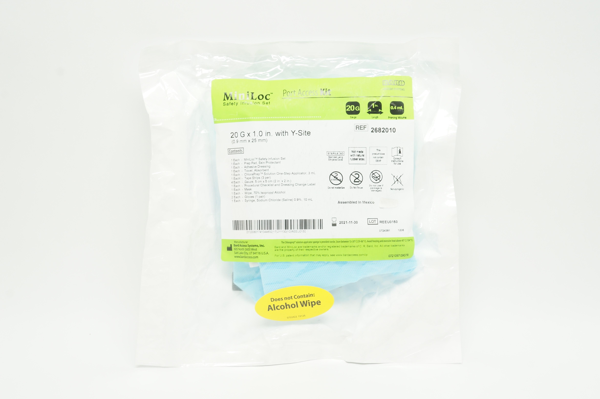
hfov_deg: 40.0
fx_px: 824
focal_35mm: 50
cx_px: 300
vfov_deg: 27.2
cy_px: 200
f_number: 11
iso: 400
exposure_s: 1/15
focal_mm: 33
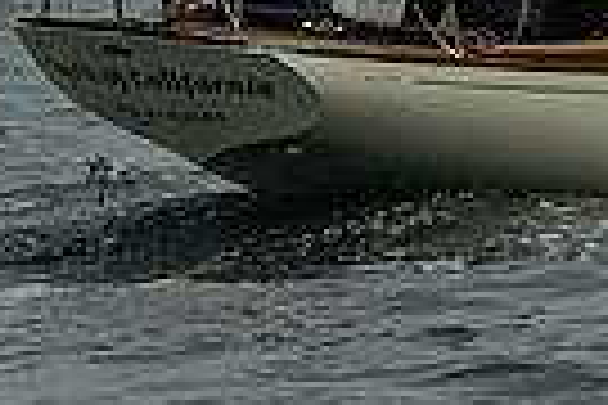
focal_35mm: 519
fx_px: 8765
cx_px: 1272
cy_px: -352
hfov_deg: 3.9
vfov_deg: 2.6
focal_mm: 105
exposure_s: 1/6400
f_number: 6.3
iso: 400
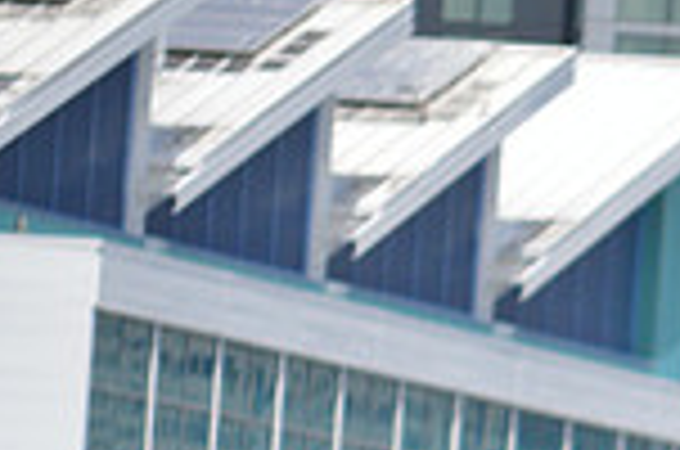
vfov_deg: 1.5
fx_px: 17398
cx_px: 964
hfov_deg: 2.2
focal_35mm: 923
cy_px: 810
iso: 400
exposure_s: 1/2000
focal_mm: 160
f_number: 5.6
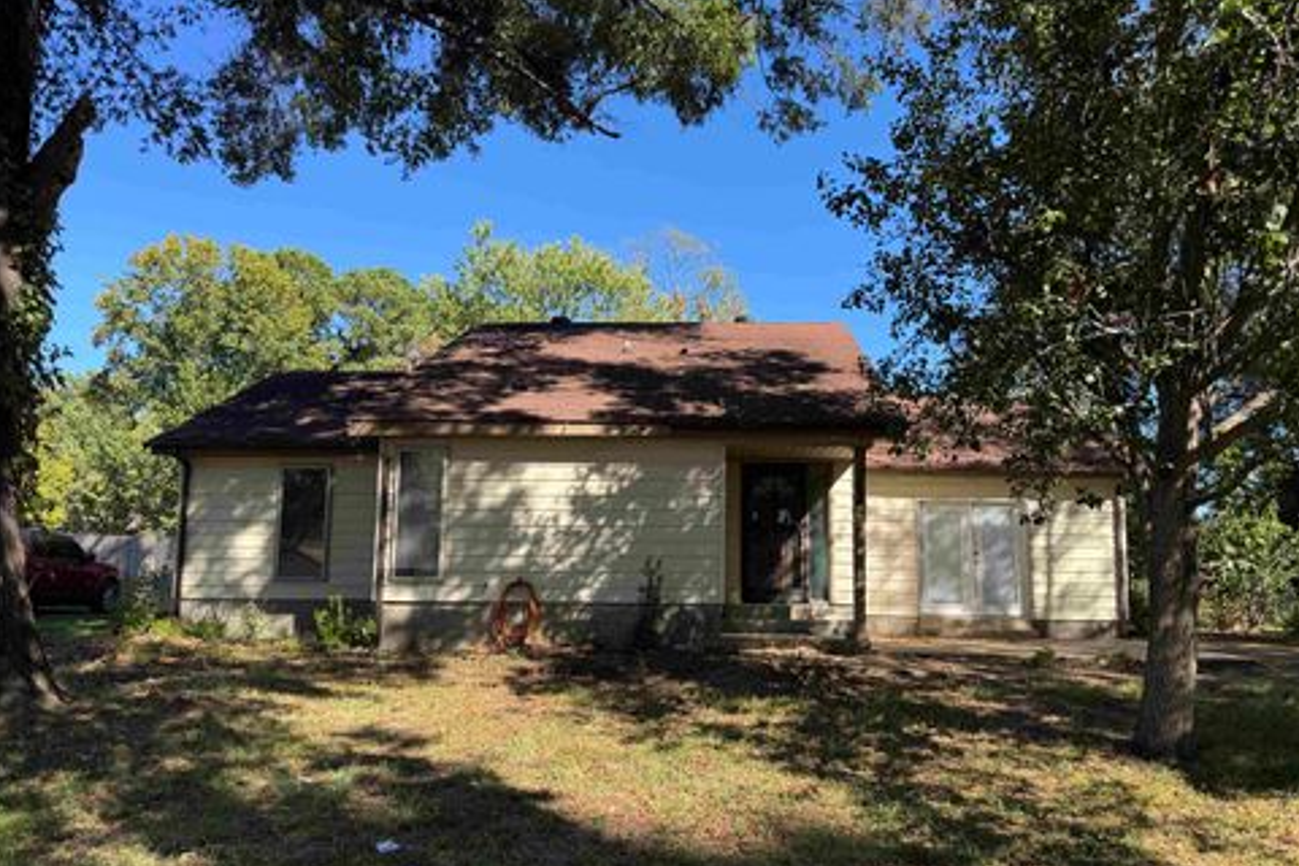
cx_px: 663
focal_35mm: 26
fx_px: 938
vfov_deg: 49.5
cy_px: 478
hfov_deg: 69.4
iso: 80
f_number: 1.78
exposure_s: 1/1524
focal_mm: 6.76
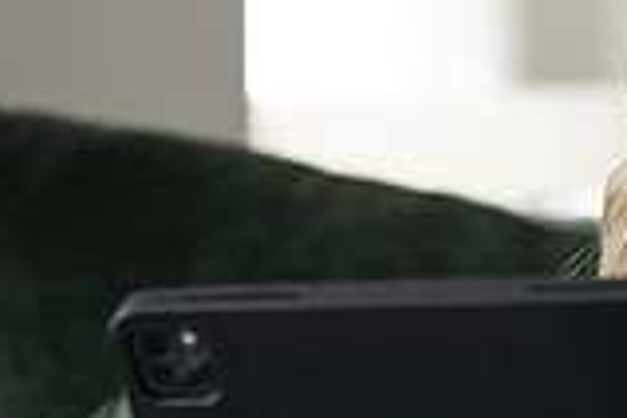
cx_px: 521
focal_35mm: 255
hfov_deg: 8.1
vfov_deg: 5.4
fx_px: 4441
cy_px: 286
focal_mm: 70
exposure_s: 1/250
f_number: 2.8
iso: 200
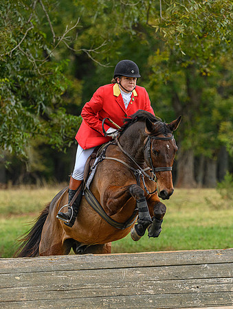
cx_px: 134
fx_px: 2269
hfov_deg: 5.9
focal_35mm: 254
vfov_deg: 7.8
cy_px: 165
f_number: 3.5
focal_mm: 155
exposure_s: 1/640
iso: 800
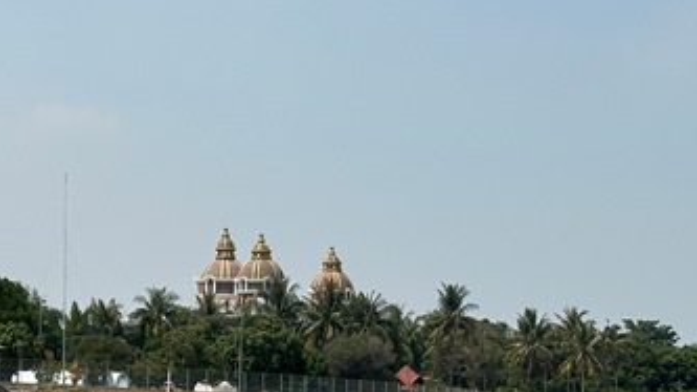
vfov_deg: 9.2
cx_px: 174
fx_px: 2439
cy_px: 252
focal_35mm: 132
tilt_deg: +3.4
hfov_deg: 16.2
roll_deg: -0.7
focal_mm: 6.86
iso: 64
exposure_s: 1/7634
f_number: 1.78
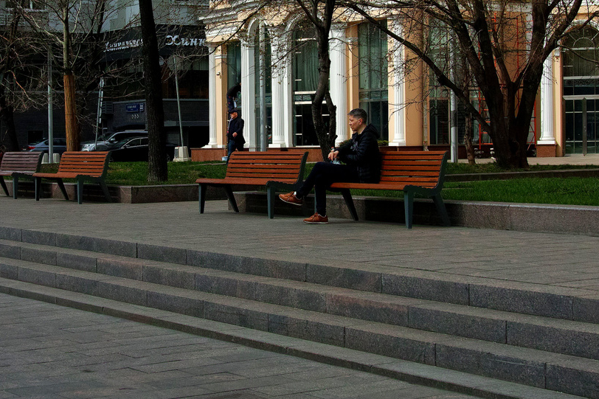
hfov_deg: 24.7
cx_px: 255
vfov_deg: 16.6
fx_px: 1364
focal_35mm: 82
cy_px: 150
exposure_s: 1/500
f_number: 8
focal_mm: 28
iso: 100
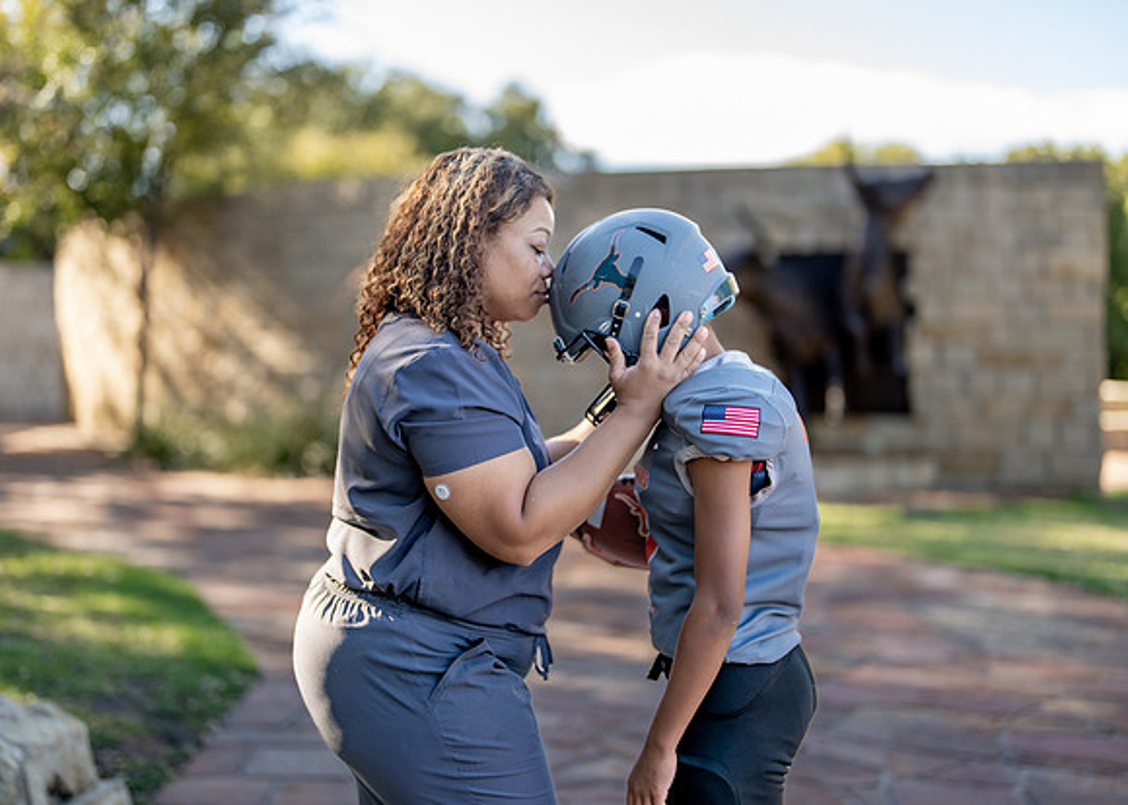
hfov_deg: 37.2
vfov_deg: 27.0
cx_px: 564
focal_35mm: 52
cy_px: 402
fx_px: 1678
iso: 100
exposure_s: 1/1000
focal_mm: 50
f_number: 1.2
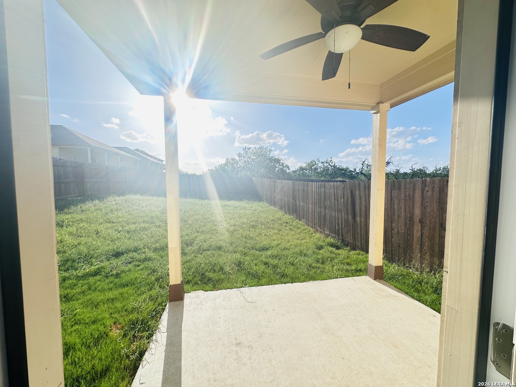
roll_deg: +0.3
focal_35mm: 14
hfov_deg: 102.1
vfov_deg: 85.7
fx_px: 209
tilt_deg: -3.1
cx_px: 258
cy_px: 194
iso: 50
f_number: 2.2
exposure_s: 1/1043
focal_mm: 2.22
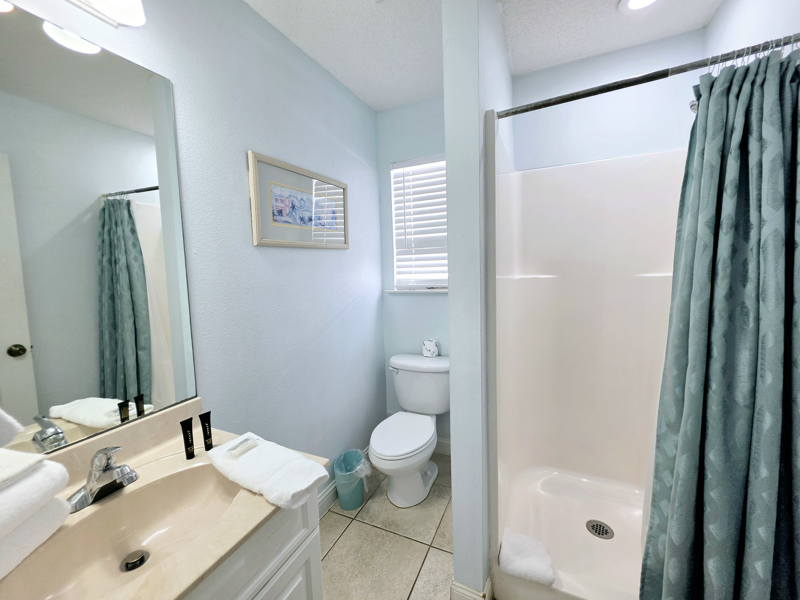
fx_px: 300
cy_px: 300
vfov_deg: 89.9
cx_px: 400
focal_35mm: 13
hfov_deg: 106.2
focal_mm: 2.2
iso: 50
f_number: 1.9
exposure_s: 1/120
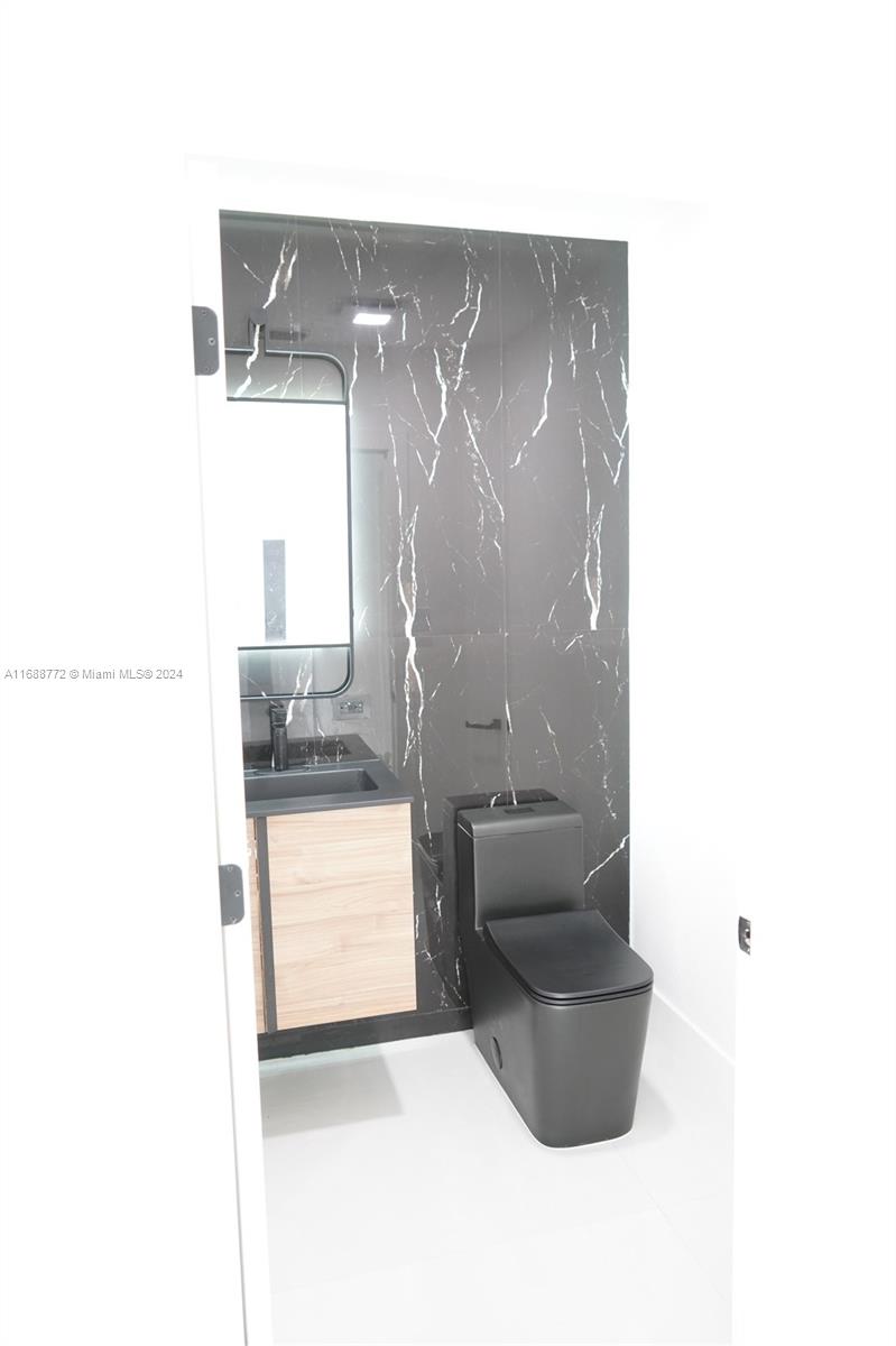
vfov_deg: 73.8
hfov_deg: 53.1
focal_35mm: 24
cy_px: 673
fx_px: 897
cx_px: 448
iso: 1250
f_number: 4
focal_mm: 24
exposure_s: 1/30
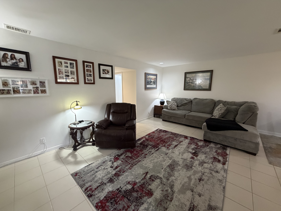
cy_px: 106
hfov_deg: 102.1
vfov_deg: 85.7
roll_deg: +0.8
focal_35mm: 14
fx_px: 114
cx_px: 140
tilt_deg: -8.9
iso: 400
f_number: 2.2
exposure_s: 1/60
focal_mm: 2.22
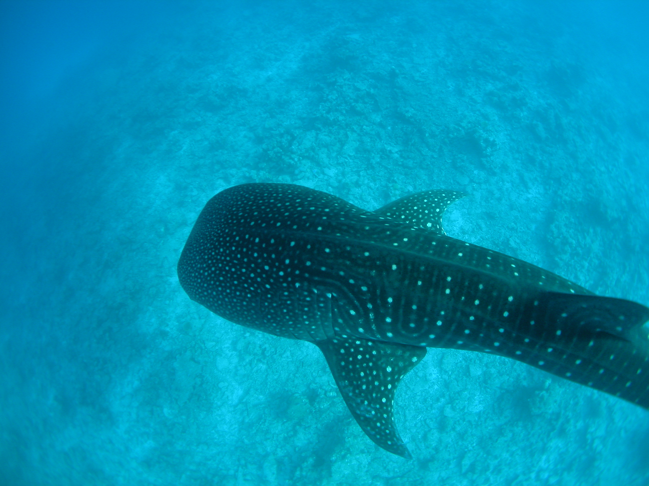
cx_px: 324
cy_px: 243
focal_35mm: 74
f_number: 4.4
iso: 200
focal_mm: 18.8
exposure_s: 1/82
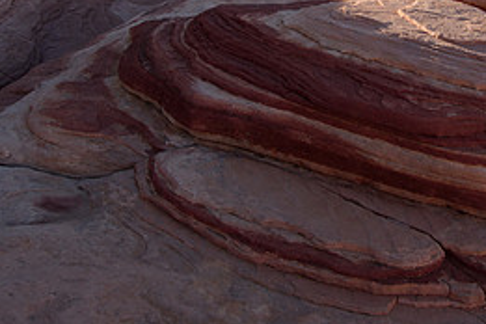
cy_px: 1
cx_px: 376
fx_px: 810
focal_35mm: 60
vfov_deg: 21.8
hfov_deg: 32.6
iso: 200
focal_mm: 18
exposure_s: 1/50
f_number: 11
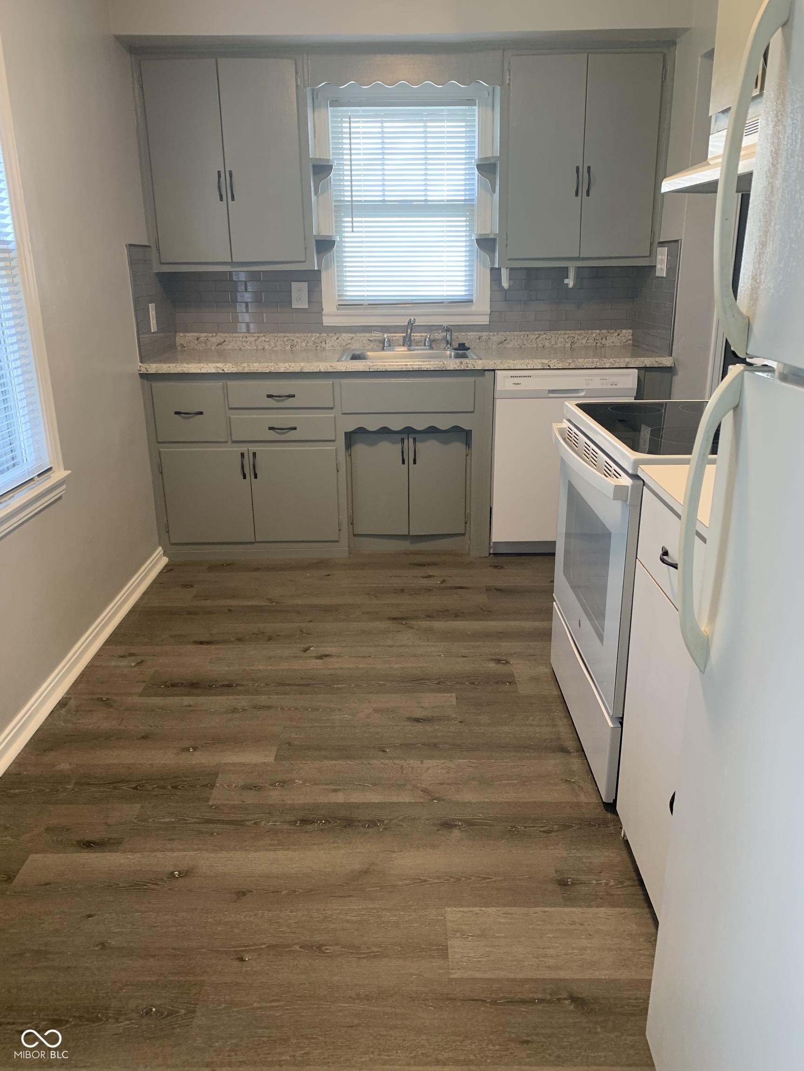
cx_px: 402
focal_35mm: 26
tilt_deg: -17.2
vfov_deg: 67.3
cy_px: 536
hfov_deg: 53.1
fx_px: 805
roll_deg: -0.2
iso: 100
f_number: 1.8
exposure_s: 1/60
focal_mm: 4.25
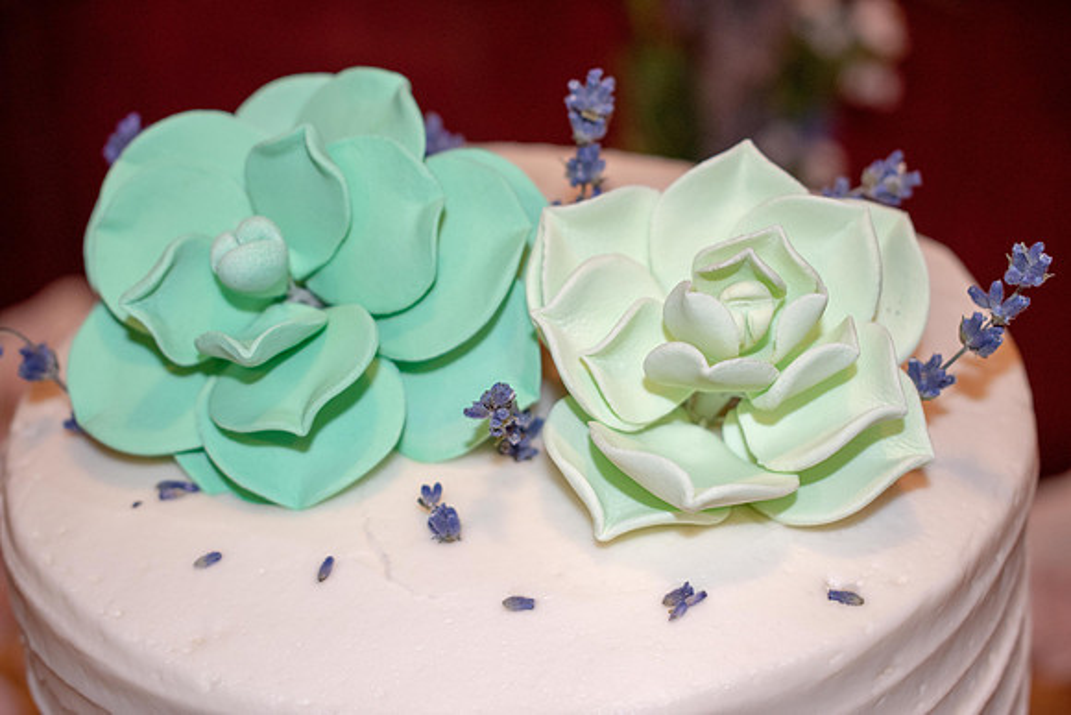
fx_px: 2009
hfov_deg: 29.9
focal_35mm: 68
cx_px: 536
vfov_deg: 20.2
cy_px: 358
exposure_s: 1/60
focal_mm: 45
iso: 900
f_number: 5
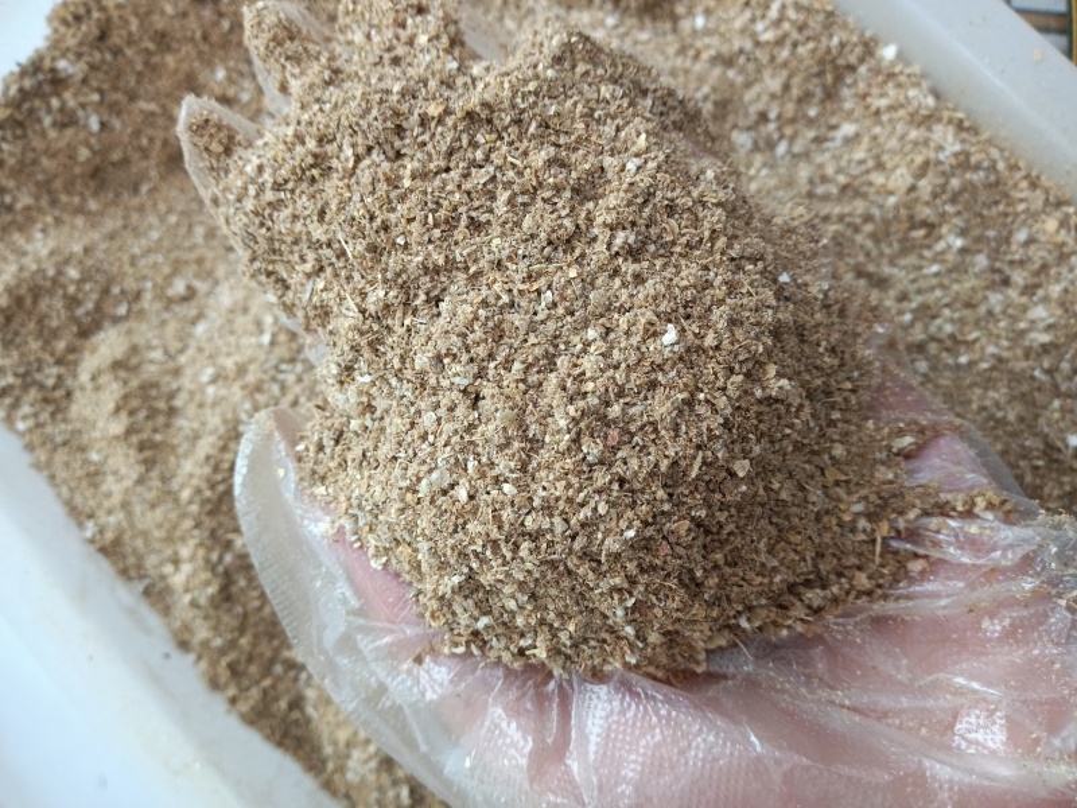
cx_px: 538
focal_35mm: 27
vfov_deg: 51.4
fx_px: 840
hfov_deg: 65.3
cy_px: 404
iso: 451
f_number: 1.8
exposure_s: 1/33.3
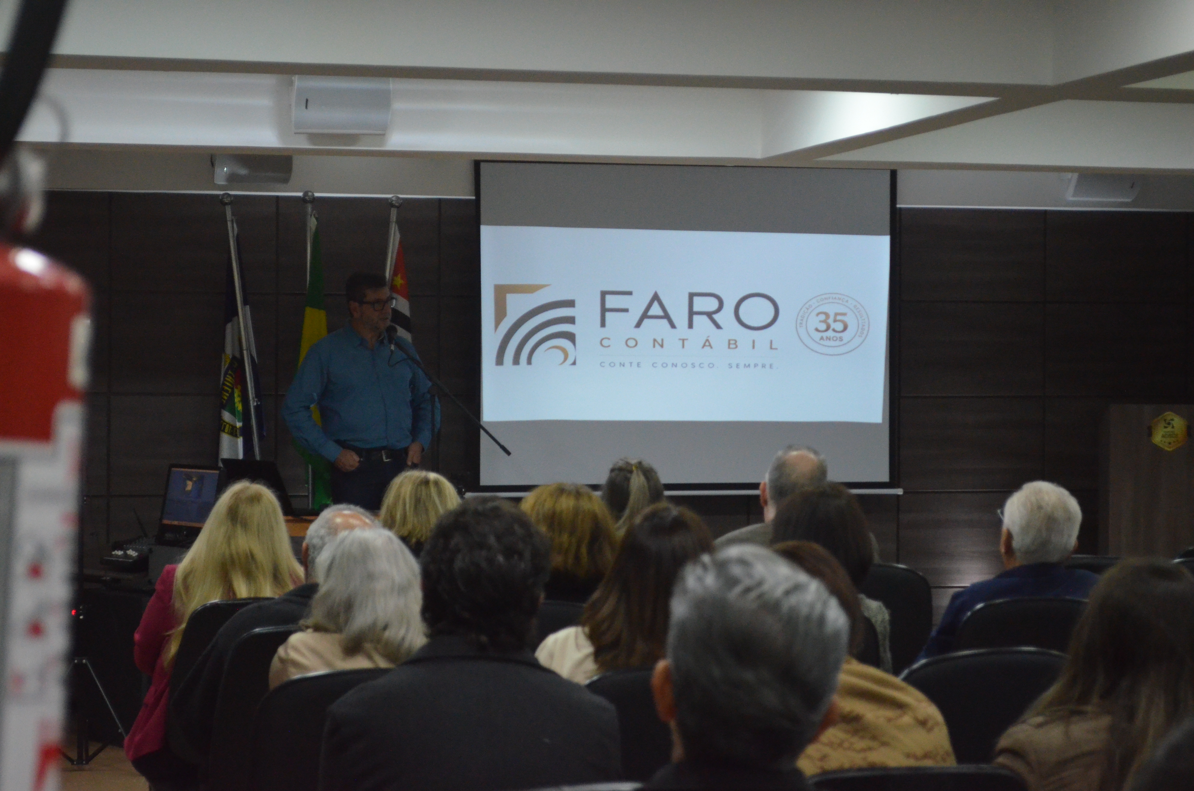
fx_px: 2731
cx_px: 597
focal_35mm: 82
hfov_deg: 24.7
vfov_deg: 16.5
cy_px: 396
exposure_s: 1/125
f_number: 5.6
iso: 3200
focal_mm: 55
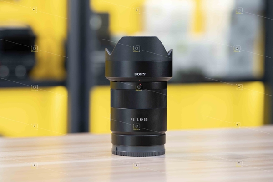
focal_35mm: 105
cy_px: 91
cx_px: 136
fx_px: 796
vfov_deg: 13.0
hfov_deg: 19.5
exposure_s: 1/125
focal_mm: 105
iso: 1250
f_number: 4.5
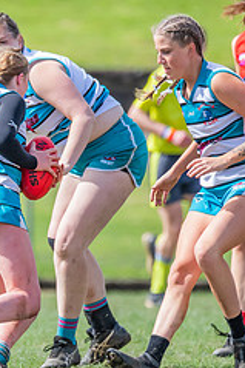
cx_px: -136
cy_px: 230
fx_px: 15098
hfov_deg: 0.9
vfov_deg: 1.4
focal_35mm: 1477
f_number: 7.1
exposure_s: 1/1600
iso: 800
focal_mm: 500
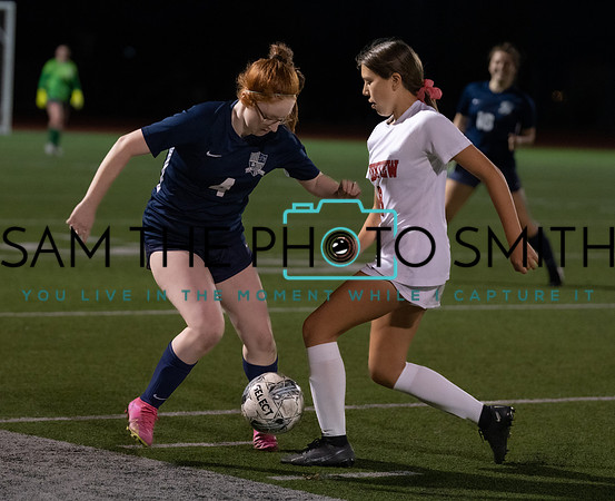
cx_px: 231
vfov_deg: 8.7
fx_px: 3279
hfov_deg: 10.7
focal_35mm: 179
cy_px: 275
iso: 4000
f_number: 2.8
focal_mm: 122
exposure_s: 1/1000
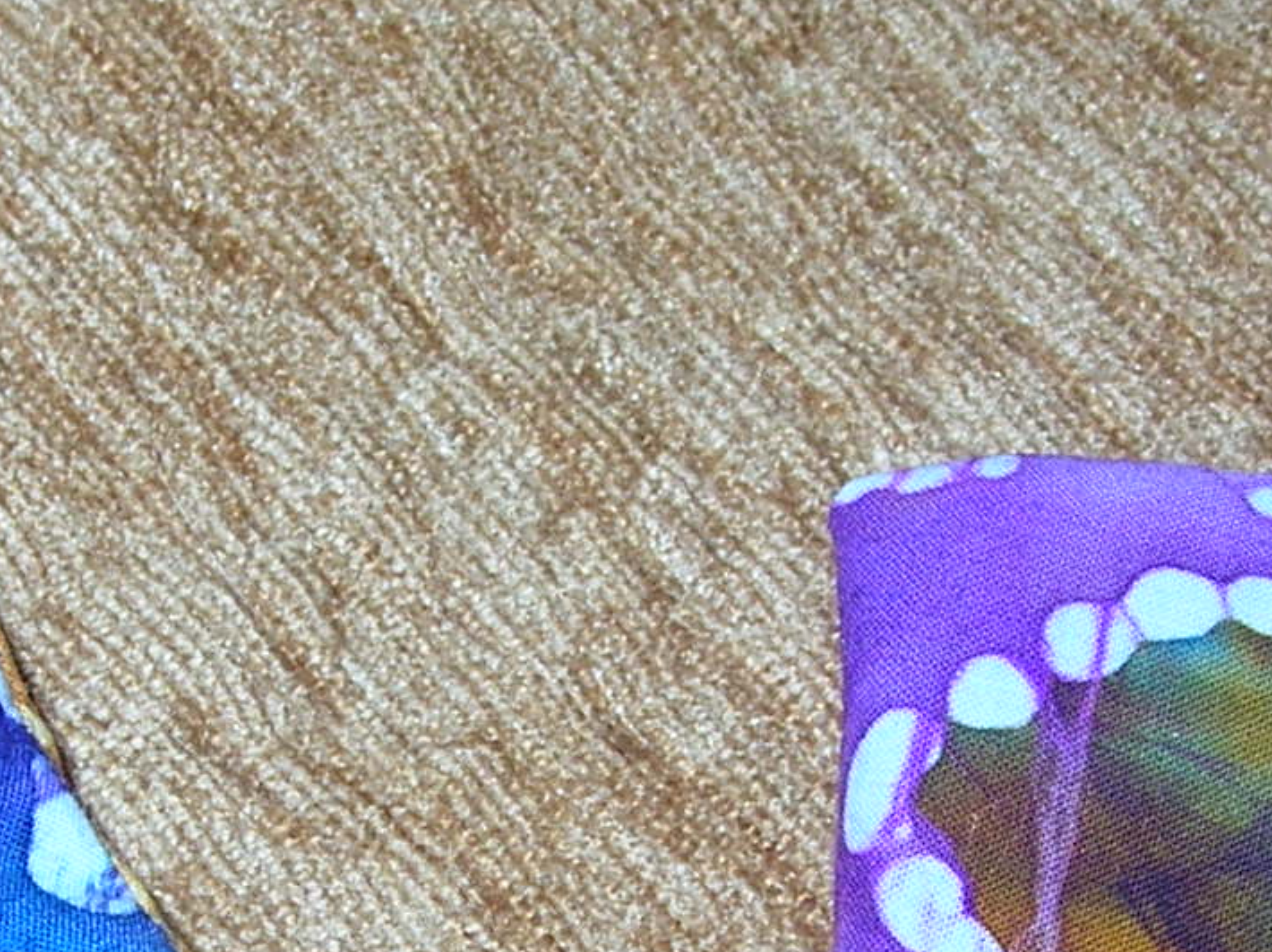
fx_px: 4258
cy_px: 957
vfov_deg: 12.6
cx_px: 598
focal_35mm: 116
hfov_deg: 17.0
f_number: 2.7
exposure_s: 1/60.1
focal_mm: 6
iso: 50
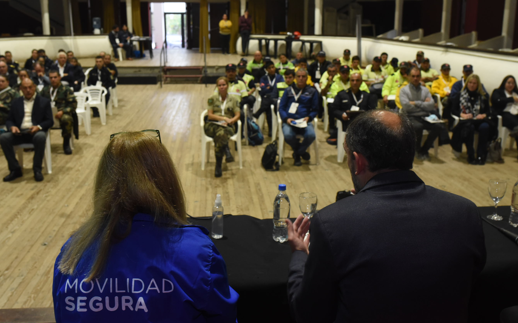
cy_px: 151
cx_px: 266
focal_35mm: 40
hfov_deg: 49.3
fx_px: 565
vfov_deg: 32.0
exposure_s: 1/50
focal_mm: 35
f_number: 6.3
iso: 3200
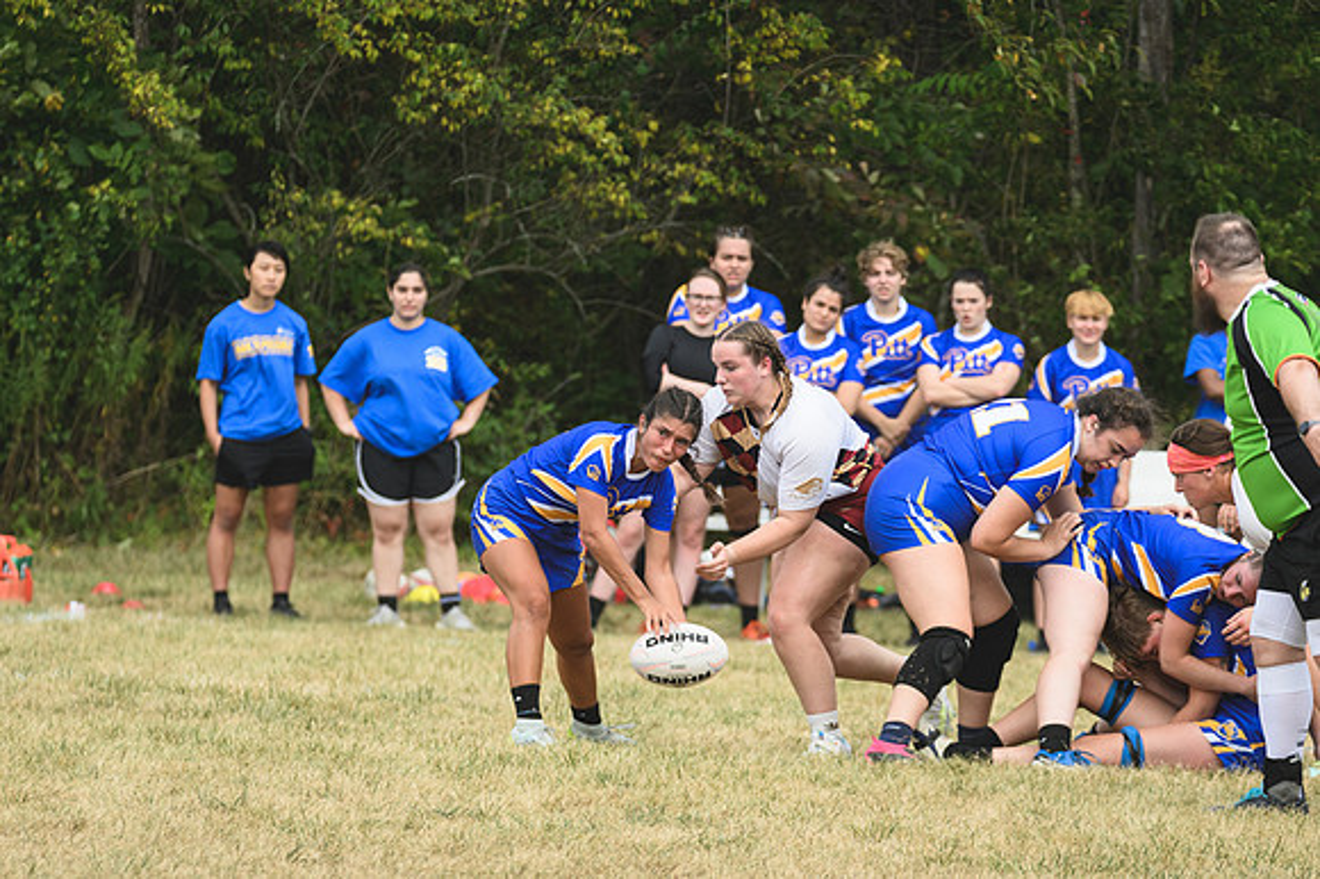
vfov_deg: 2.7
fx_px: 18689
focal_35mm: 510
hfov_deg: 4.0
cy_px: 440
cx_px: 660
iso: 450
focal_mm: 340
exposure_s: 1/1000
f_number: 6
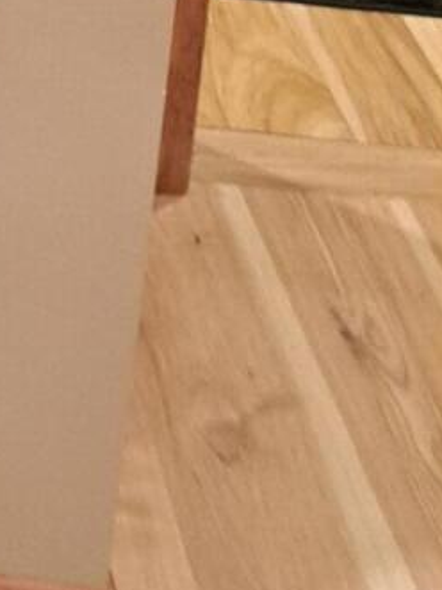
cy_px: -724
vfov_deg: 11.7
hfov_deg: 8.5
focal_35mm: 145
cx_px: -882
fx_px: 2470
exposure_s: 1/30
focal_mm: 5.23
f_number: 1.8
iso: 250
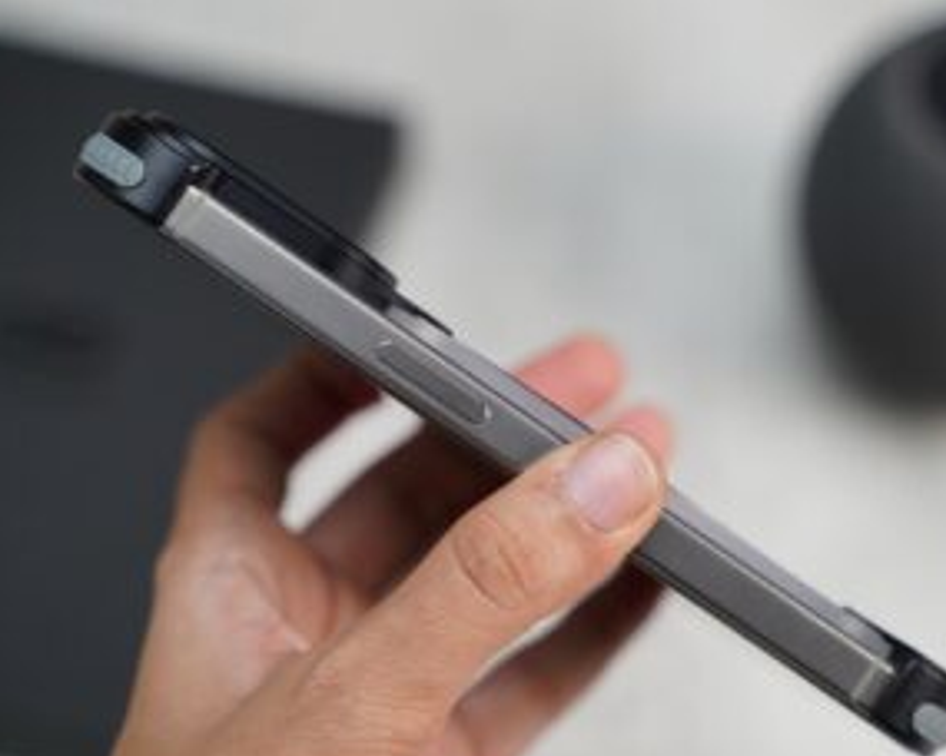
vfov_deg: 17.6
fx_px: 2436
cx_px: 524
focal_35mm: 87
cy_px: 439
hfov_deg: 22.0
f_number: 4
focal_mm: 66
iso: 1250
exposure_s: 1/80
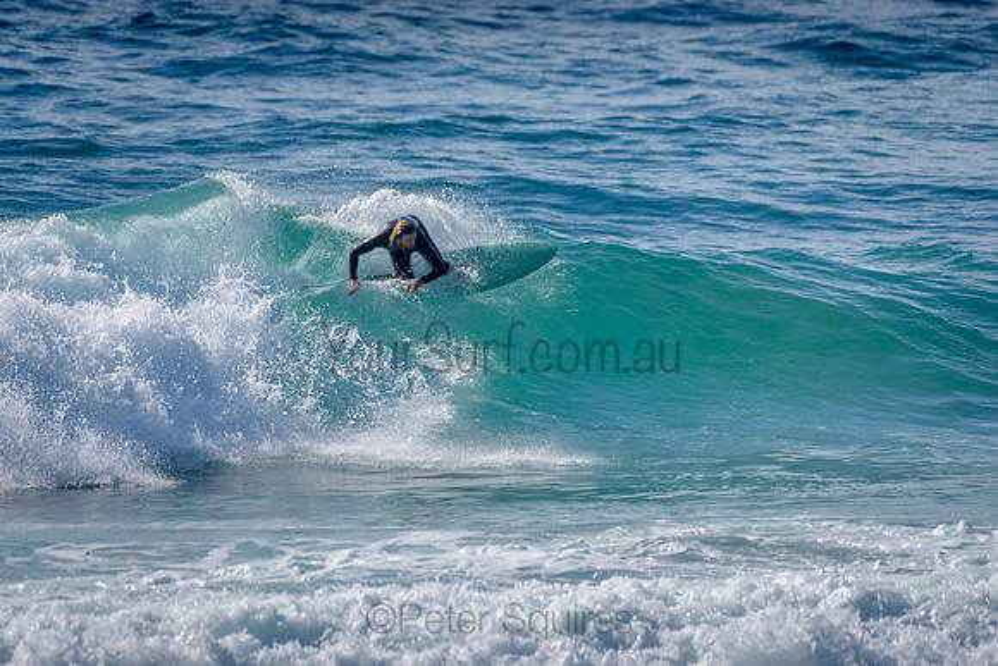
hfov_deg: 3.4
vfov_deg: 2.2
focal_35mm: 613
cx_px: 386
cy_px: 276
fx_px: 17001
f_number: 5.6
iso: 110
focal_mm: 500
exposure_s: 1/2000
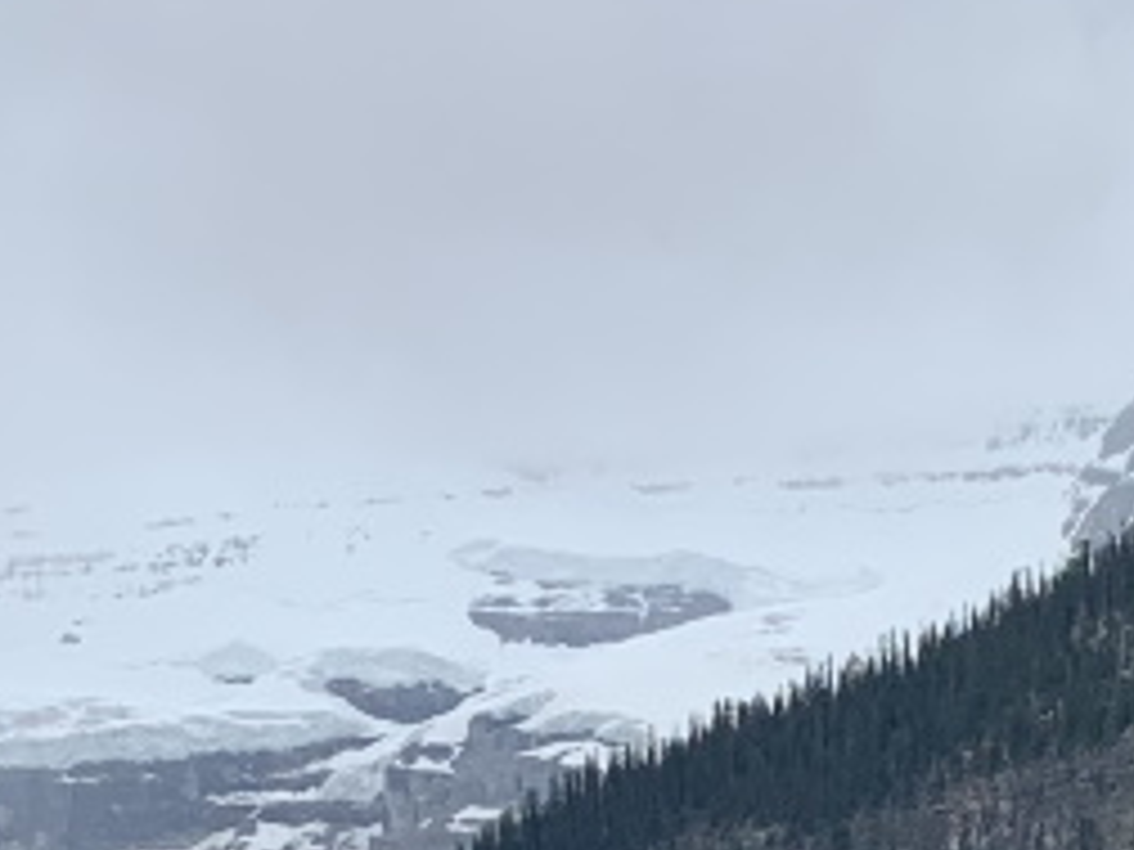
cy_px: 1239
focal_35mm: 155
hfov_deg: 12.6
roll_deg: +0.7
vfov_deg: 9.3
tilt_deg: +5.0
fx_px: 5078
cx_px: -68
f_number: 1.8
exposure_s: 1/2114
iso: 25
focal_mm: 4.25
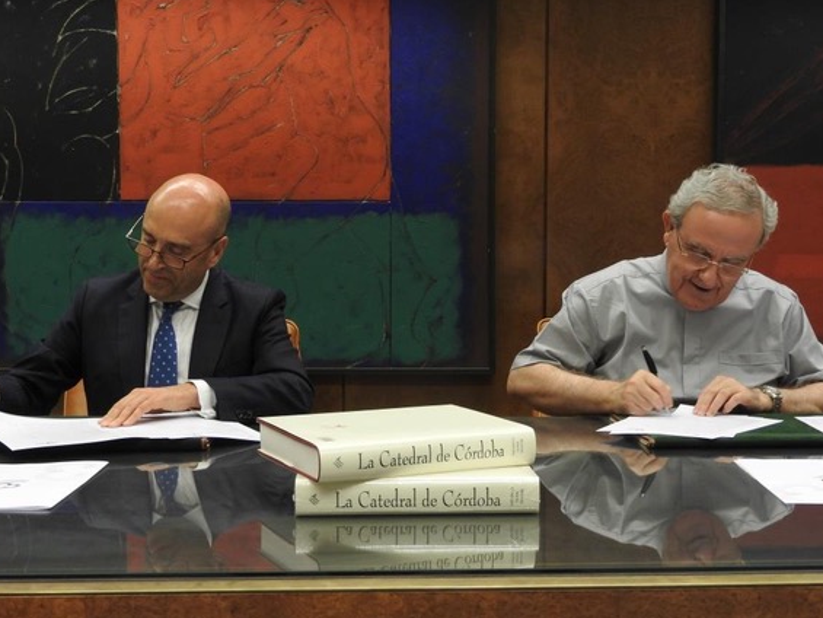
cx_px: 402
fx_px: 1213
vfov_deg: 28.6
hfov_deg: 37.5
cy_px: 324
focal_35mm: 51
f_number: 4
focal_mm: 8.1
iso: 220
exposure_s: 1/30
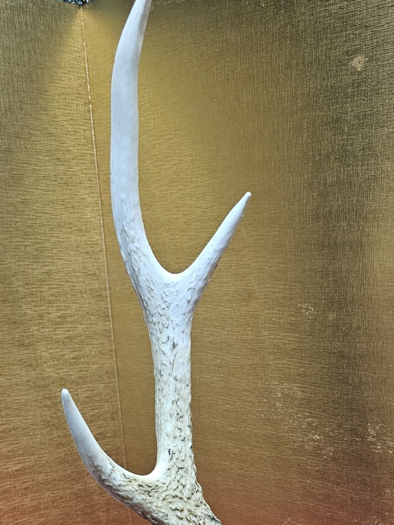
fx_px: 683
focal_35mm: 45
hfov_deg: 31.9
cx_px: 269
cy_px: 501
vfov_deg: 38.3
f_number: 1.7
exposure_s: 1/120
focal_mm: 6.3
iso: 640
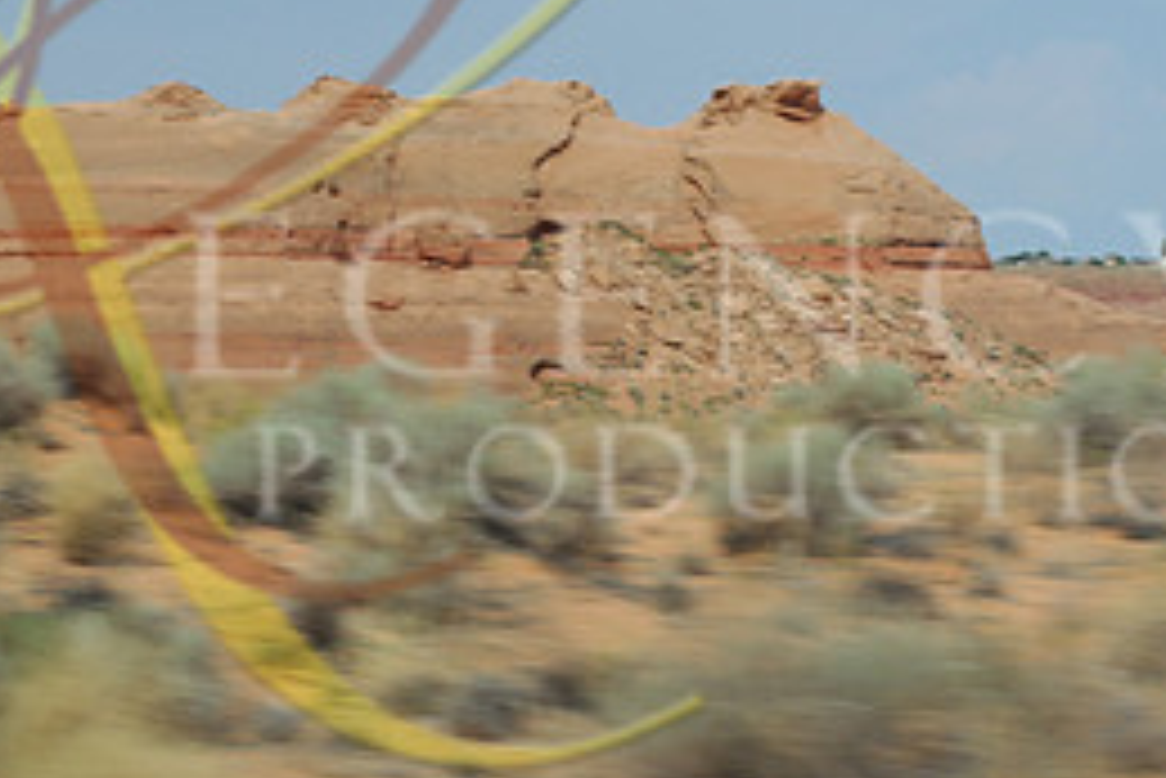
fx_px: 3338
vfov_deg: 13.3
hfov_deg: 19.7
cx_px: 378
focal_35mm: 103
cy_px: 200
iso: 100
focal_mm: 30
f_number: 5
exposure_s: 1/160
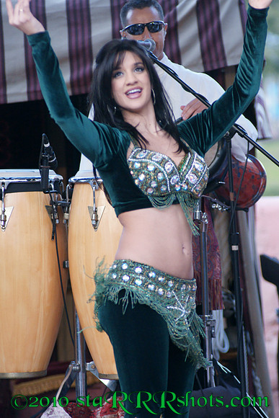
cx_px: 140
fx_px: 3137
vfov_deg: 7.6
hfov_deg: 5.1
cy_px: 209
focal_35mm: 270
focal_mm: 180
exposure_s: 1/250
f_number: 4.5
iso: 1600
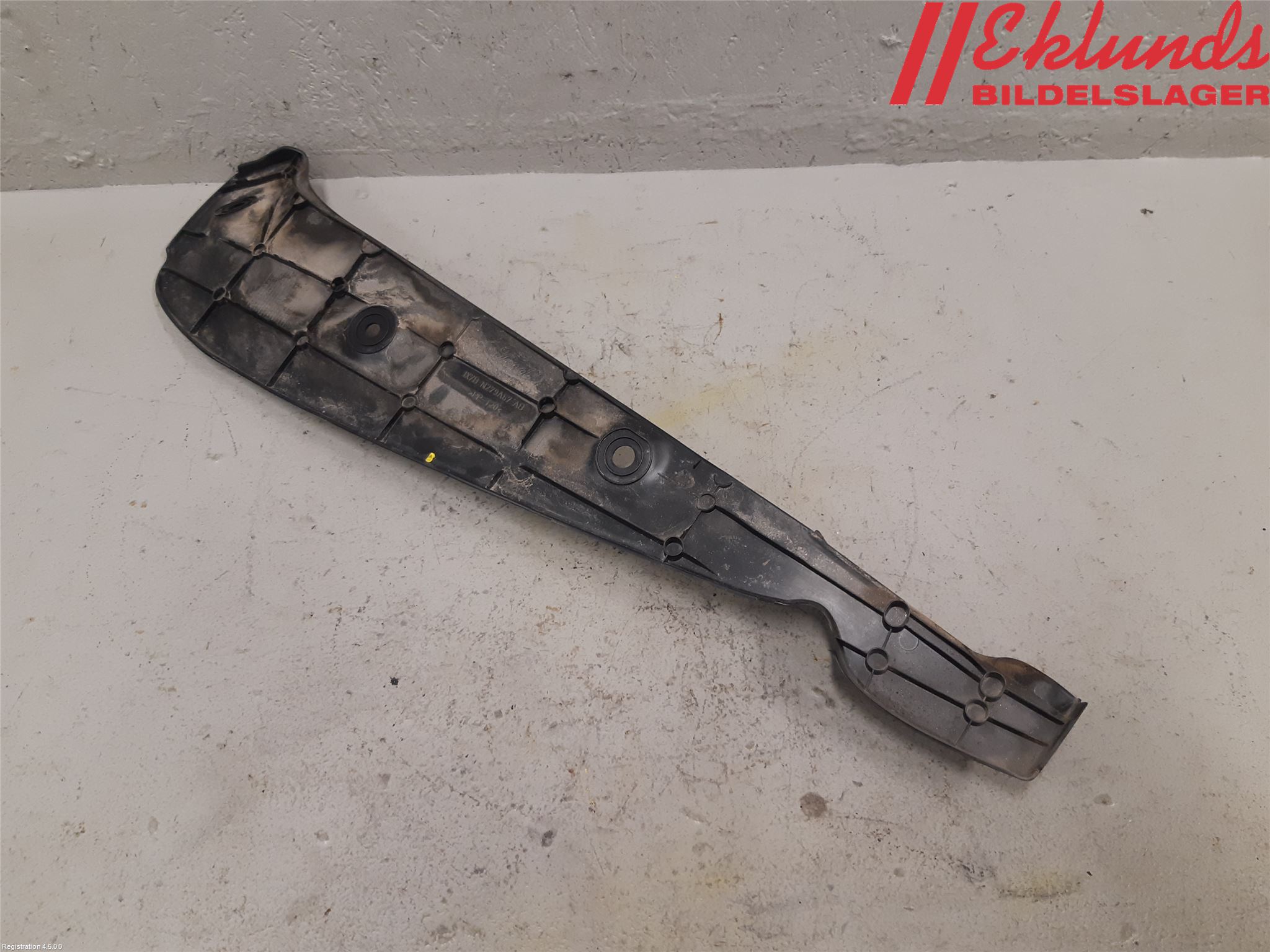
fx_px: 954
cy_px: 476
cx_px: 635
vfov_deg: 53.1
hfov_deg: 67.3
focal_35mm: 26
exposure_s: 1/50
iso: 125
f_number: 1.7
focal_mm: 3.93
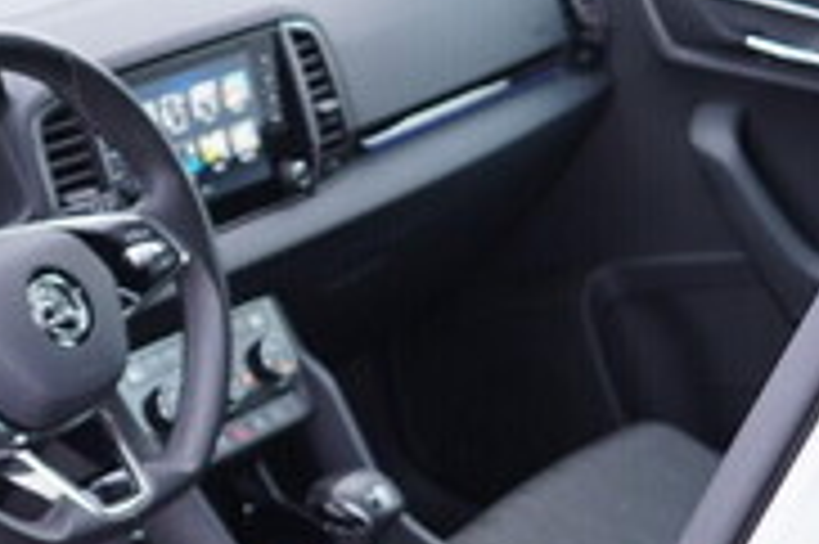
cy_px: 573
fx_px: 2477
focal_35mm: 109
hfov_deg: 18.3
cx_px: -14
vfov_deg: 12.4
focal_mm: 24
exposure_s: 1/40
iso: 250
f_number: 2.8
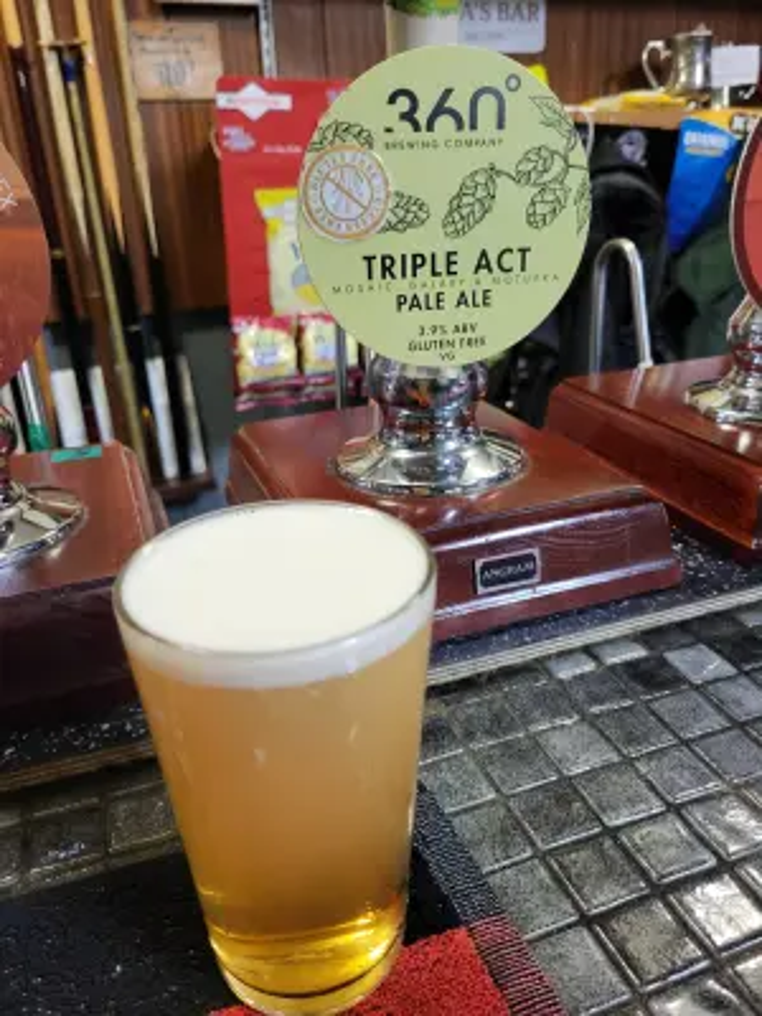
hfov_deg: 53.1
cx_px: 381
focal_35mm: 26
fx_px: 763
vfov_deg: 67.3
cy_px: 508
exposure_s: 1/50
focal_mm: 5.4
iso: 500
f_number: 1.8
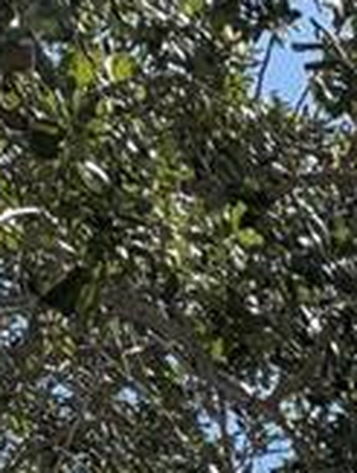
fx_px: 2616
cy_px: 1631
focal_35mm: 191
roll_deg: -2.1
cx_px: 1175
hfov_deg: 6.8
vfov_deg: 8.1
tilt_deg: +36.1
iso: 50
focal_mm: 5.96
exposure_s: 1/3125
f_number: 1.6
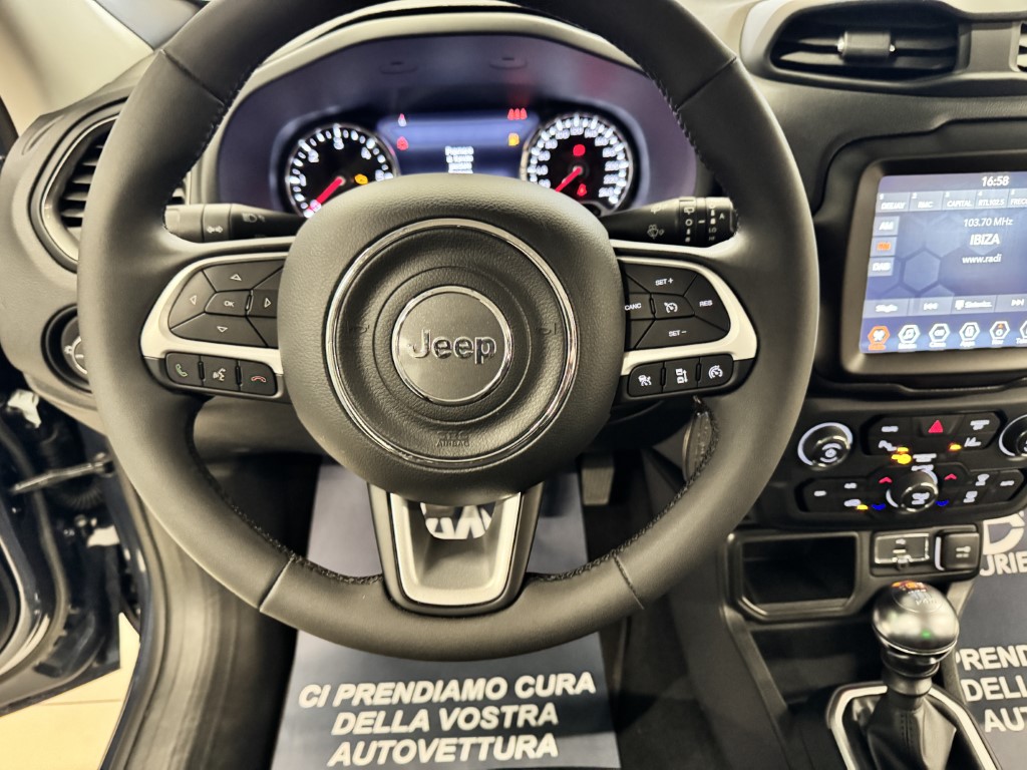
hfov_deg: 71.6
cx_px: 514
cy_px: 385
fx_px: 712
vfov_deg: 56.8
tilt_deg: -35.5
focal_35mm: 24
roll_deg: +2.9
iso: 1000
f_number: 1.78
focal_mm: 6.76
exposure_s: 1/38
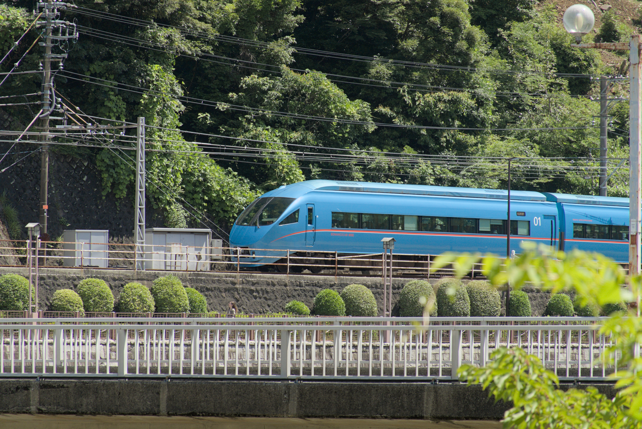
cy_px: 214
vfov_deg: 6.9
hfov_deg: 10.3
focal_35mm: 200
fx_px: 3570
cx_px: 321
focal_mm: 72
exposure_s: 1/500
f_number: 4.5
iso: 100
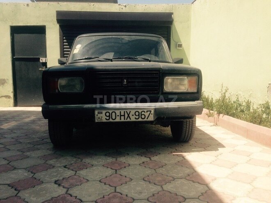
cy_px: 102
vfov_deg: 42.9
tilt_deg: -6.2
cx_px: 136
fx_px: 258
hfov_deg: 55.4
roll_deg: +0.6
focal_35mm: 33
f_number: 2.4
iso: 50
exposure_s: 1/1290
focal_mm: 4.12
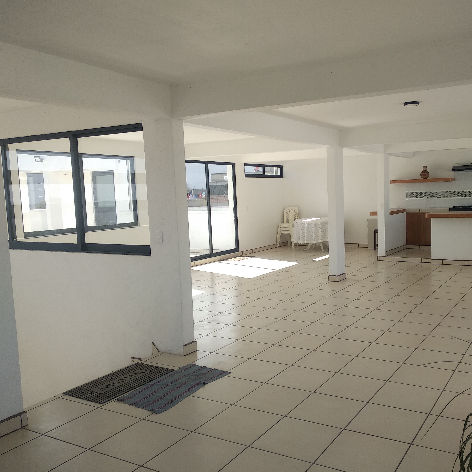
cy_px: 238
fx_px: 478
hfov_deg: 51.9
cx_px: 301
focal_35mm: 31
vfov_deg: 52.5
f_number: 2.2
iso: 100
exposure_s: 1/382
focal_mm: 3.81
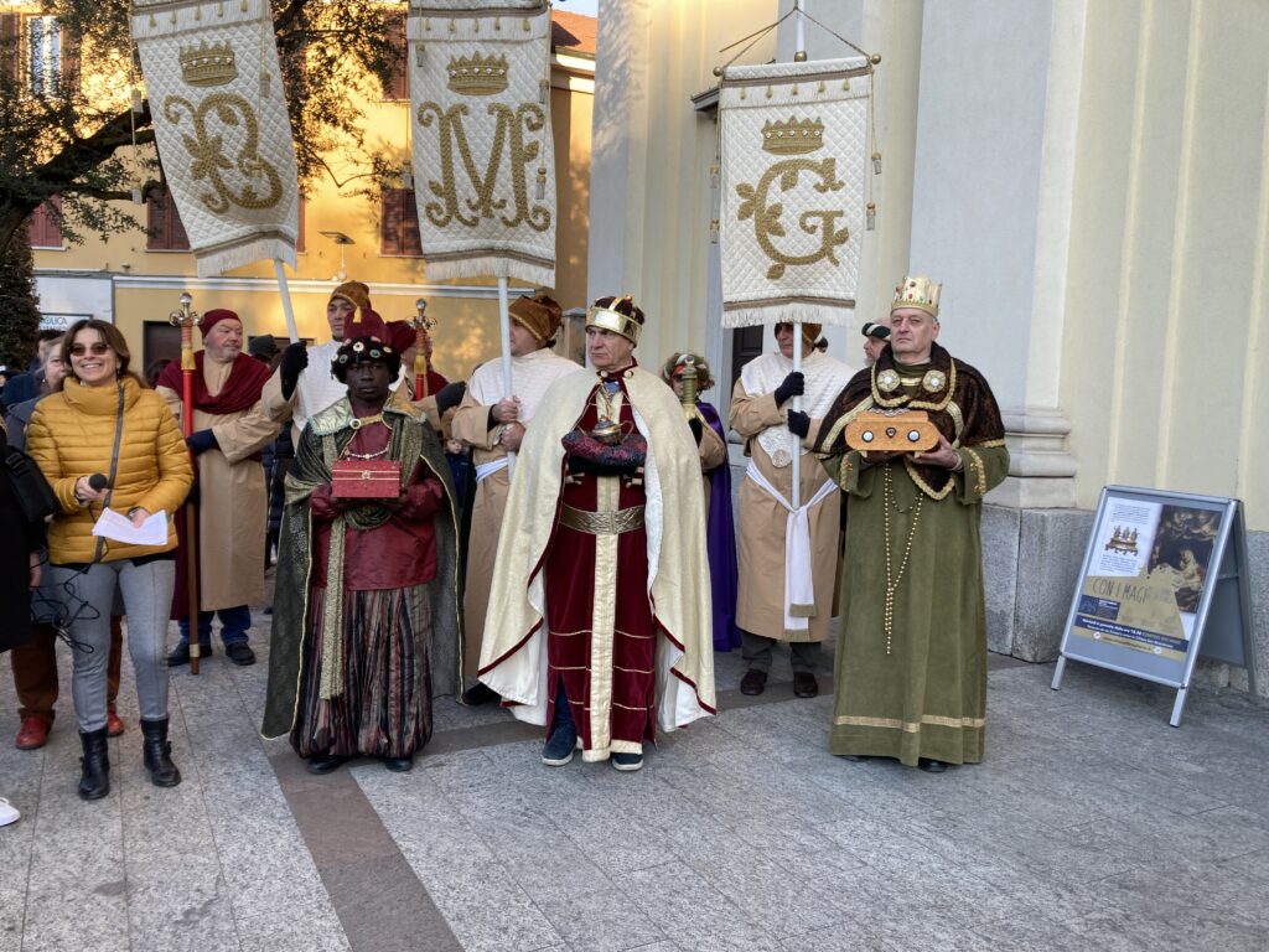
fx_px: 1026
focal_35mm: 28
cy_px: 476
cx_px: 634
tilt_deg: -4.4
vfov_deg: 49.7
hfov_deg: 63.4
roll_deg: -0.7
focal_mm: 3.99
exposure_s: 1/112
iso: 20
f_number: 1.8
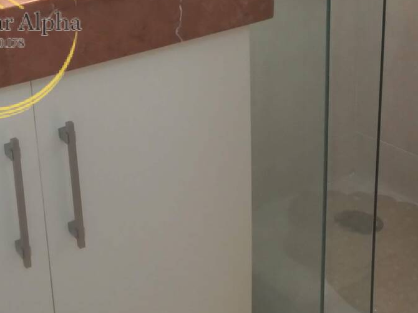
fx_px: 519
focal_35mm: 43
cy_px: 19
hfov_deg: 37.9
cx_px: -21
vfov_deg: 31.6
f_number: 2
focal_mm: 3.54
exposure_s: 1/40
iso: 371
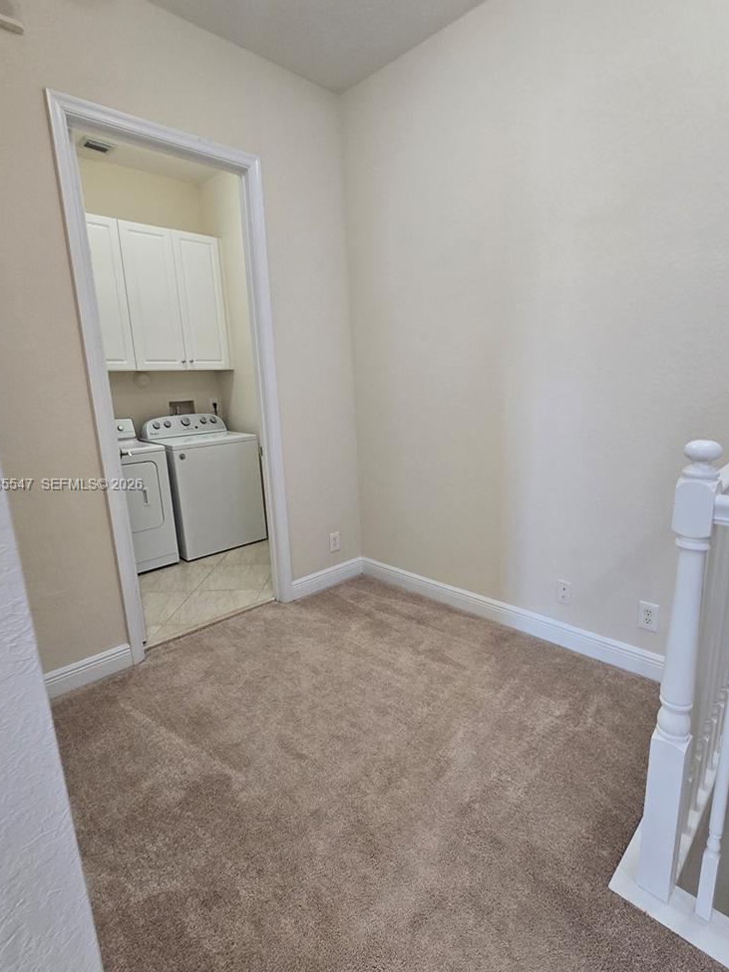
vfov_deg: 94.5
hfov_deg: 77.8
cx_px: 407
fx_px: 449
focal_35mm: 16
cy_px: 486
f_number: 2.2
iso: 125
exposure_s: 1/60
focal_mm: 2.2
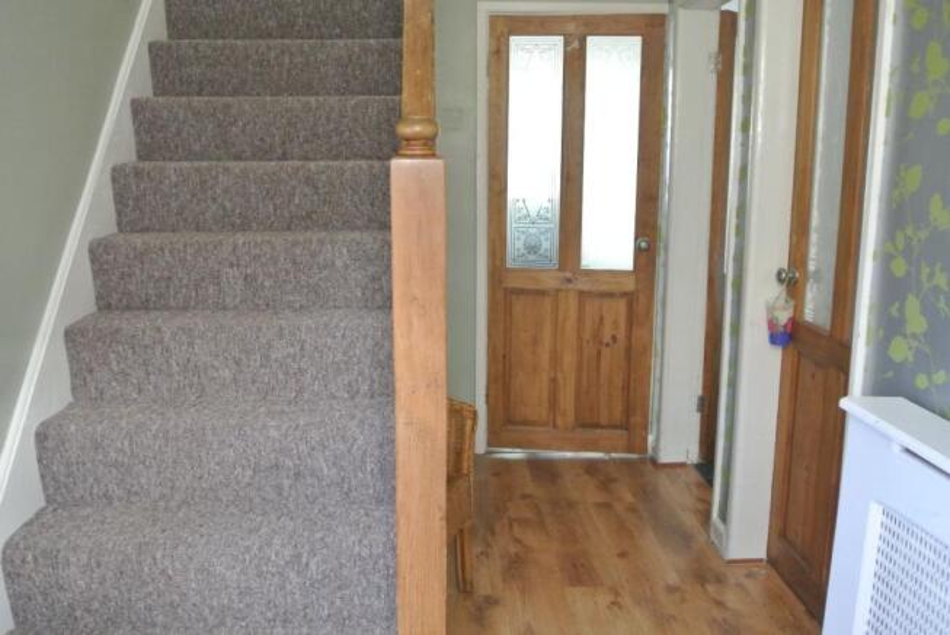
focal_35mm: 34
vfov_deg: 39.0
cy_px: 318
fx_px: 898
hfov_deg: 55.7
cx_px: 475
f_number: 3.8
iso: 800
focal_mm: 12.7
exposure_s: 1/40
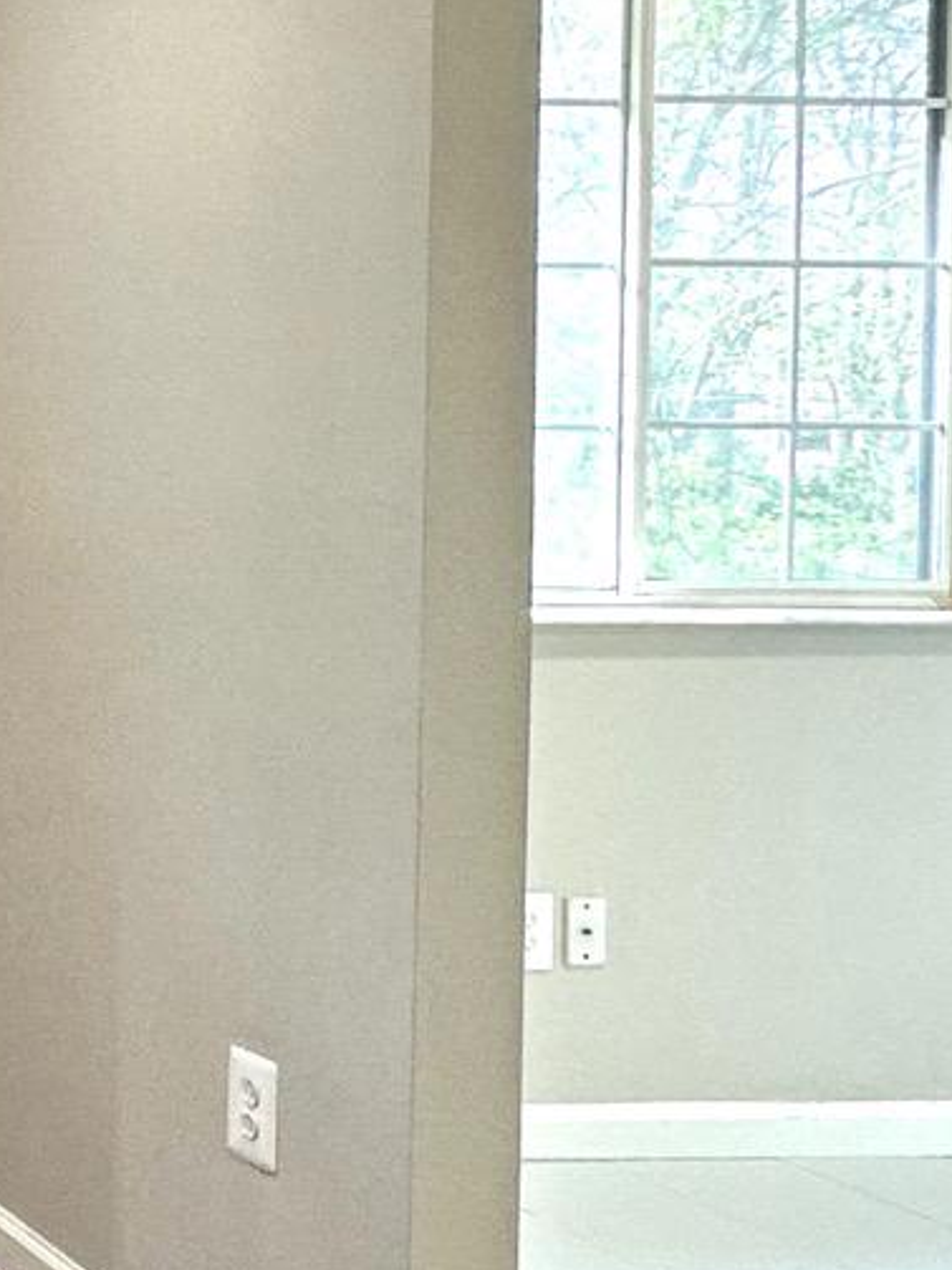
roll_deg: -0.4
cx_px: -922
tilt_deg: -2.8
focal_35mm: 57
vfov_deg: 33.8
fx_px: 2091
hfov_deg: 18.1
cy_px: 596
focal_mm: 2.22
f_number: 2.2
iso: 125
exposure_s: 1/120
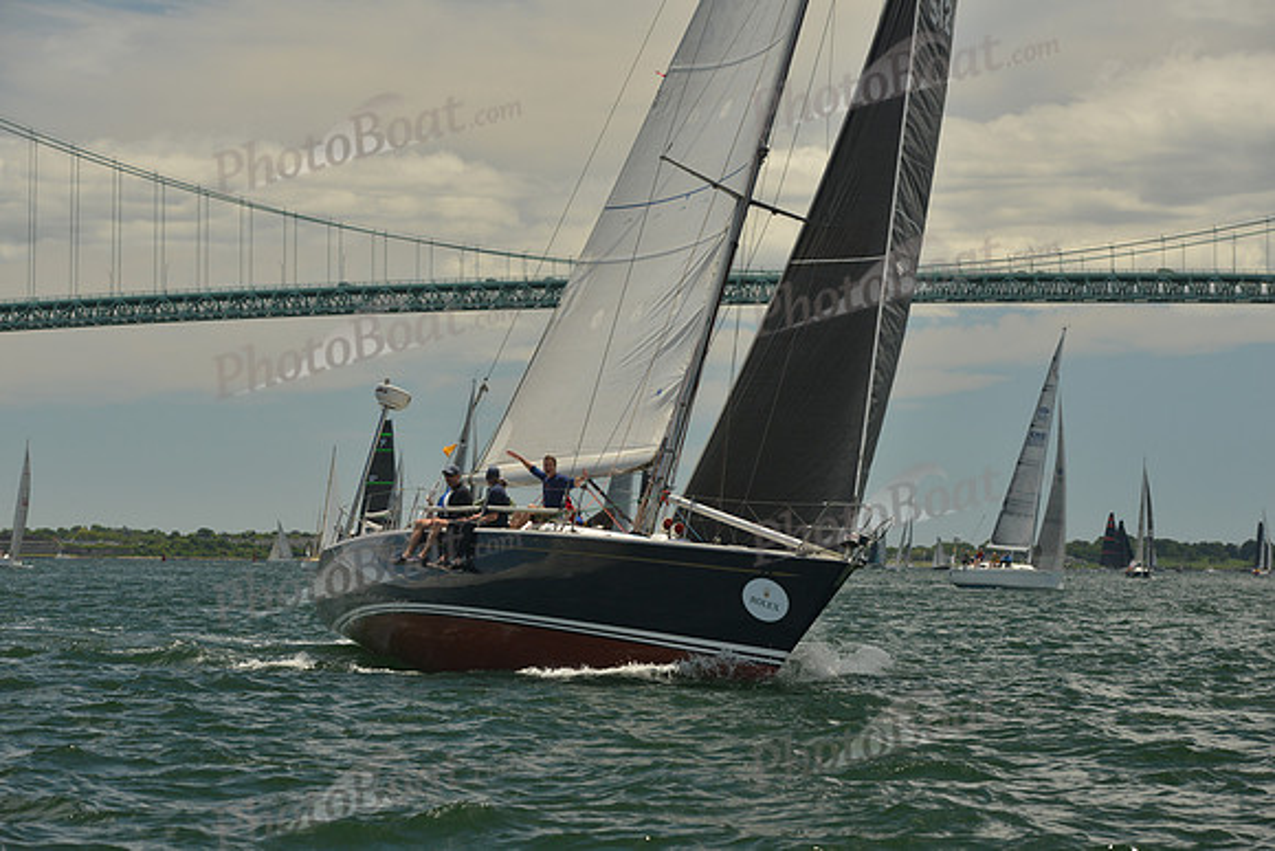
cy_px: 426
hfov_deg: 16.8
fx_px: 4322
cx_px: 638
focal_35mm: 122
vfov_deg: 11.2
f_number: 8
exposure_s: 1/800
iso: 400
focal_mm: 122
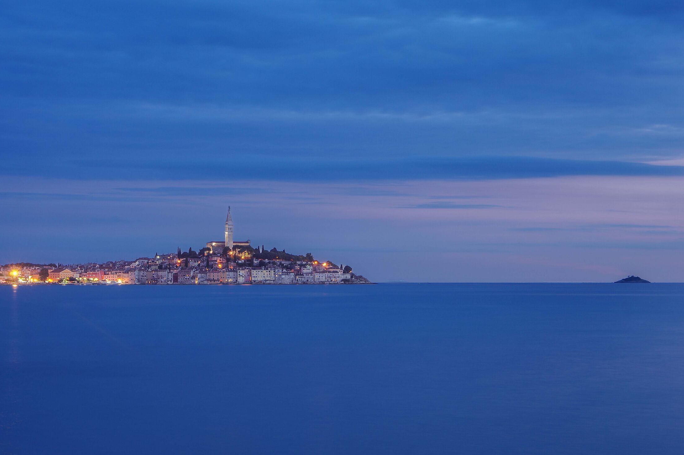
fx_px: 1234
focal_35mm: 65
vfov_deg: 20.9
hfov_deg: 31.0
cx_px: 334
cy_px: 242
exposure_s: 10
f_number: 10
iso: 100
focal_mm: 40
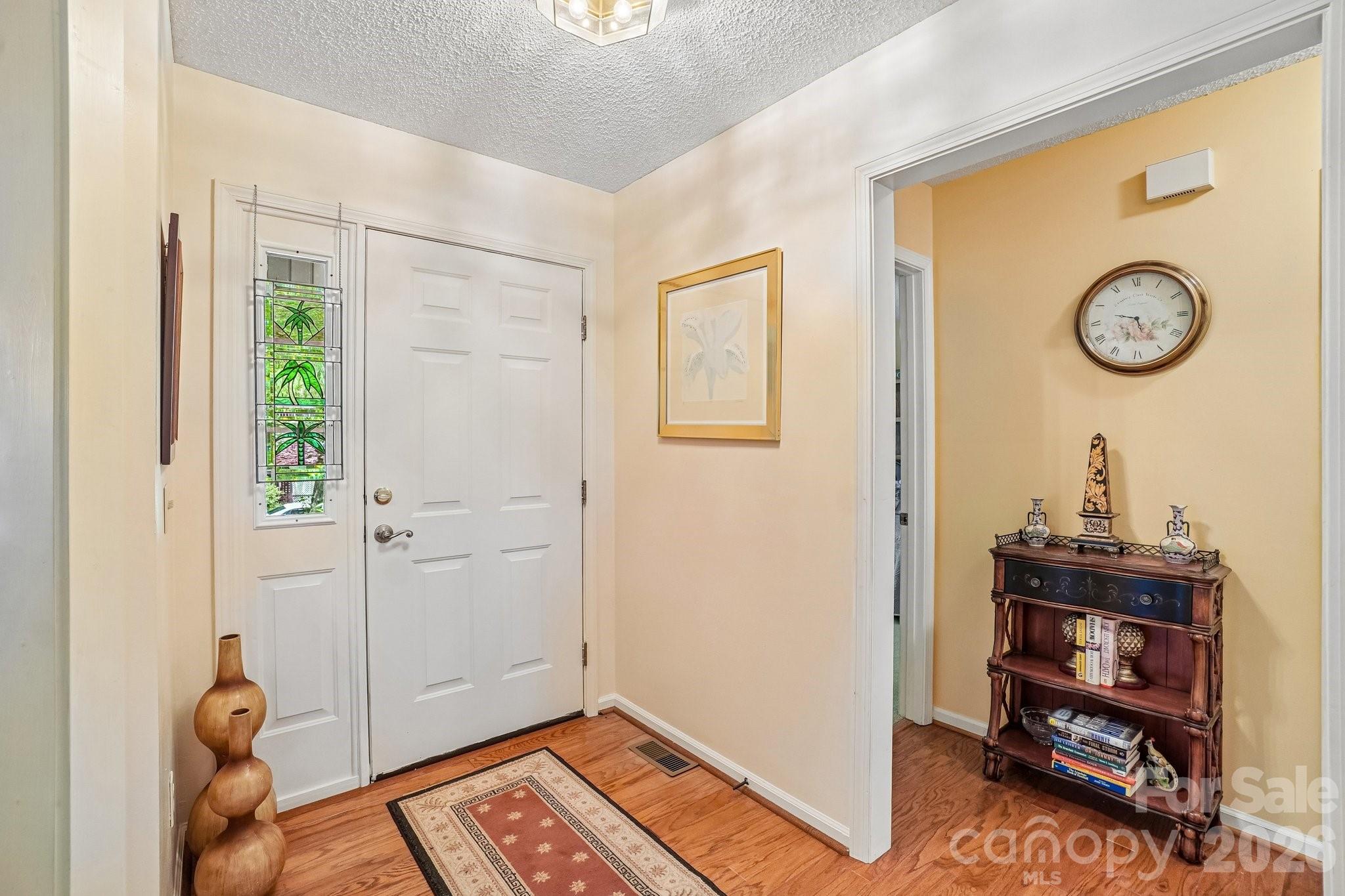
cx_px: 672
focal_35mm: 15
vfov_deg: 77.3
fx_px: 560
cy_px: 448
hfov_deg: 100.4
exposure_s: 1/13
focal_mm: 10
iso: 400
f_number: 8
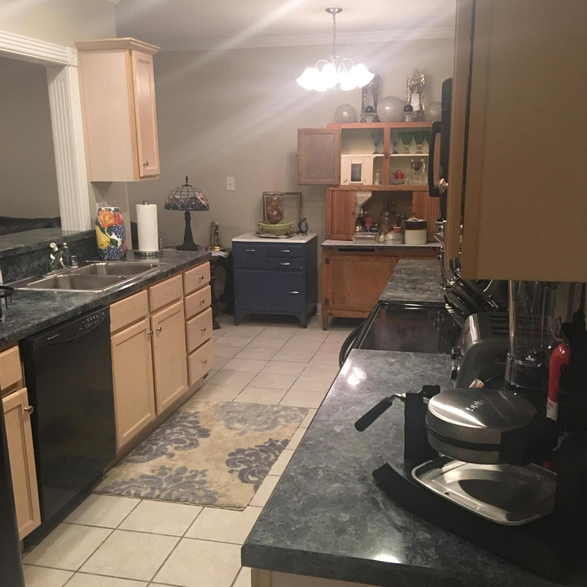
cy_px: 321
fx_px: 671
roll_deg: +0.8
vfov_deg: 47.2
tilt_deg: -13.0
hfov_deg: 47.2
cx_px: 291
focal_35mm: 35
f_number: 2.2
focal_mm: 4.15
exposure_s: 1/15
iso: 80
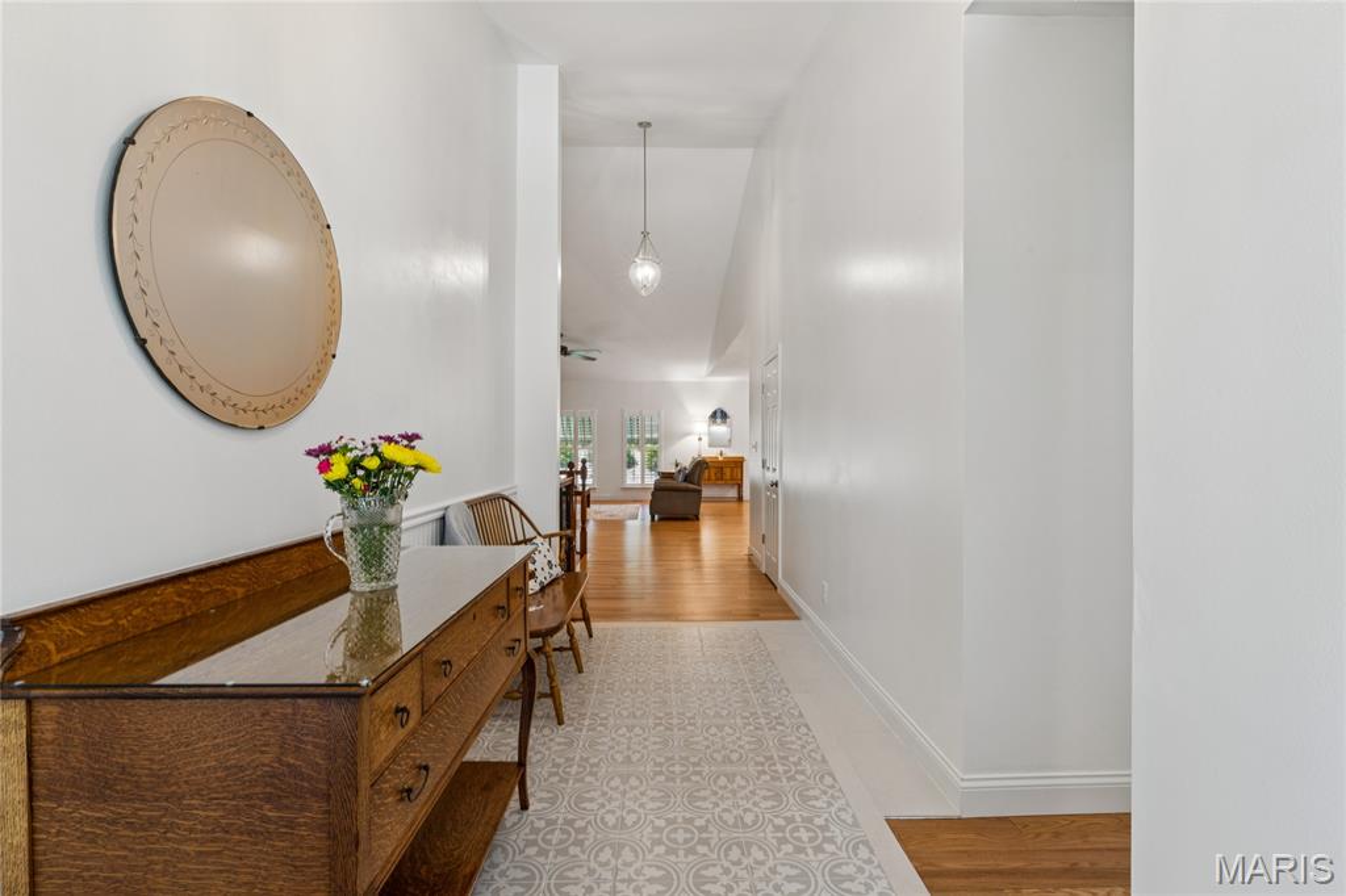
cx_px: 673
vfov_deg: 73.4
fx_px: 602
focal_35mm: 16
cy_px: 448
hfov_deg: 96.4
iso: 200
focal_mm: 16.1
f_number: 13
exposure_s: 1/2.5
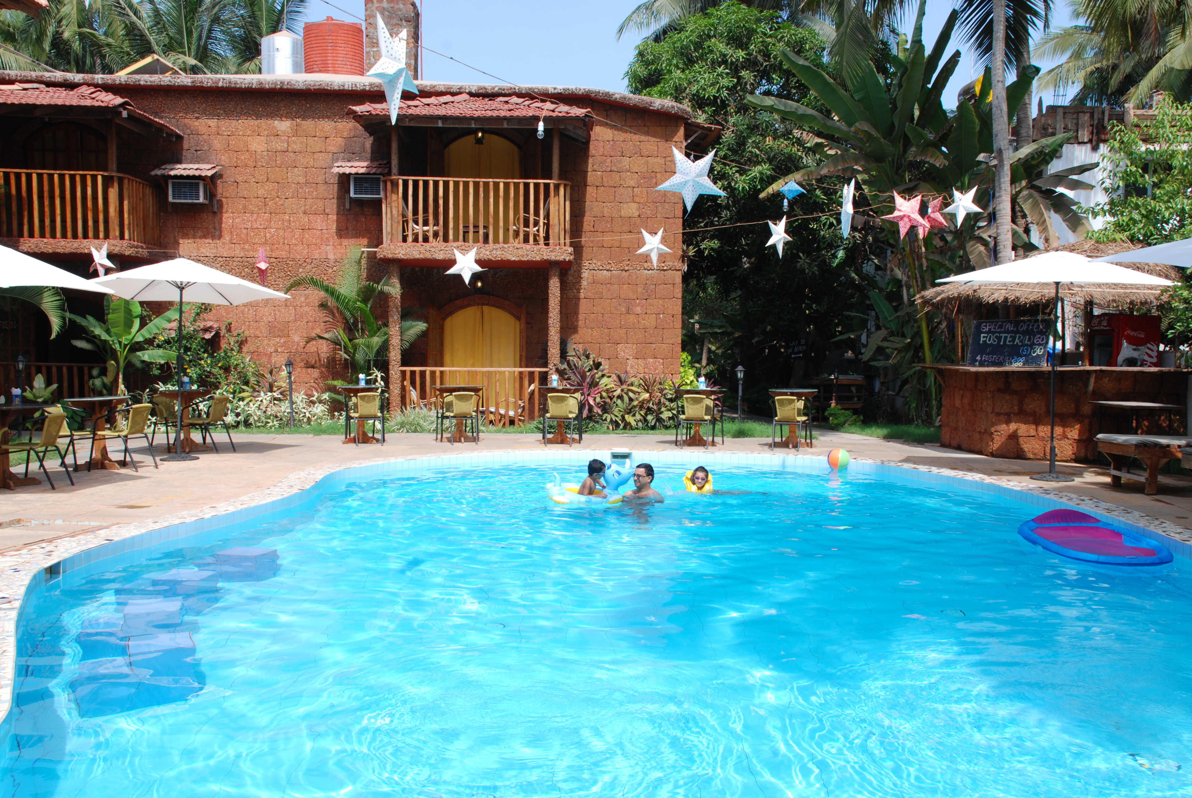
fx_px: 1094
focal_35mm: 33
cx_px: 596
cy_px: 399
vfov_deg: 40.1
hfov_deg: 57.2
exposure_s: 1/100
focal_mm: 22
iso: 200
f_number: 13
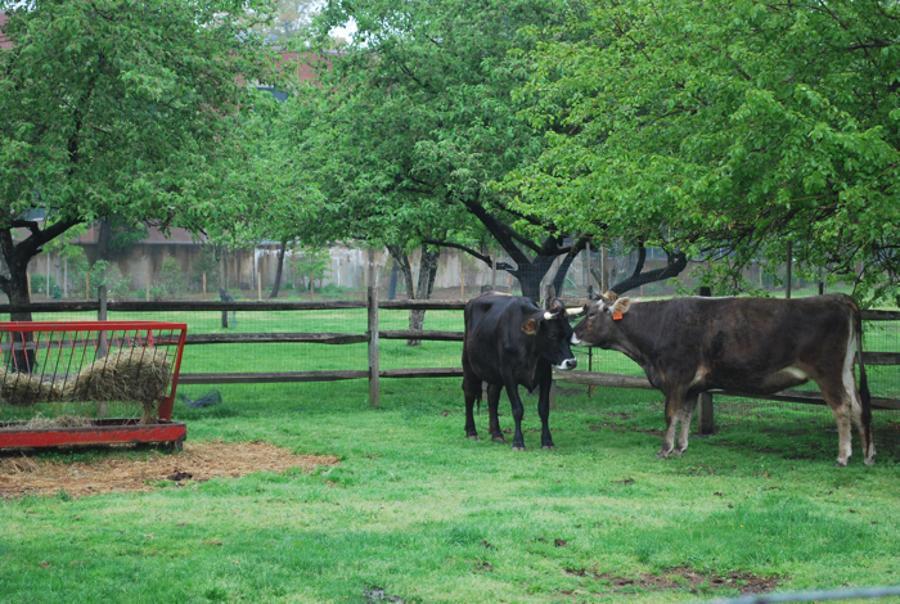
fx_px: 2067
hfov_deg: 24.6
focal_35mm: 82
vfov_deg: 16.6
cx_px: 450
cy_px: 302
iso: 200
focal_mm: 55
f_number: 5.6
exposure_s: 1/125
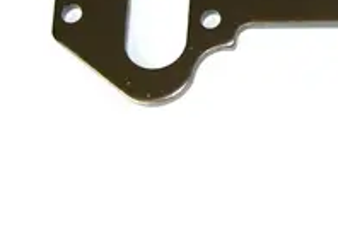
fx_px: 1934
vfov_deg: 6.6
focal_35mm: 206
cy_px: -116
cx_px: 671
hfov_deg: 9.4
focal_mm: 34
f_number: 7.1
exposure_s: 1/80
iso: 100
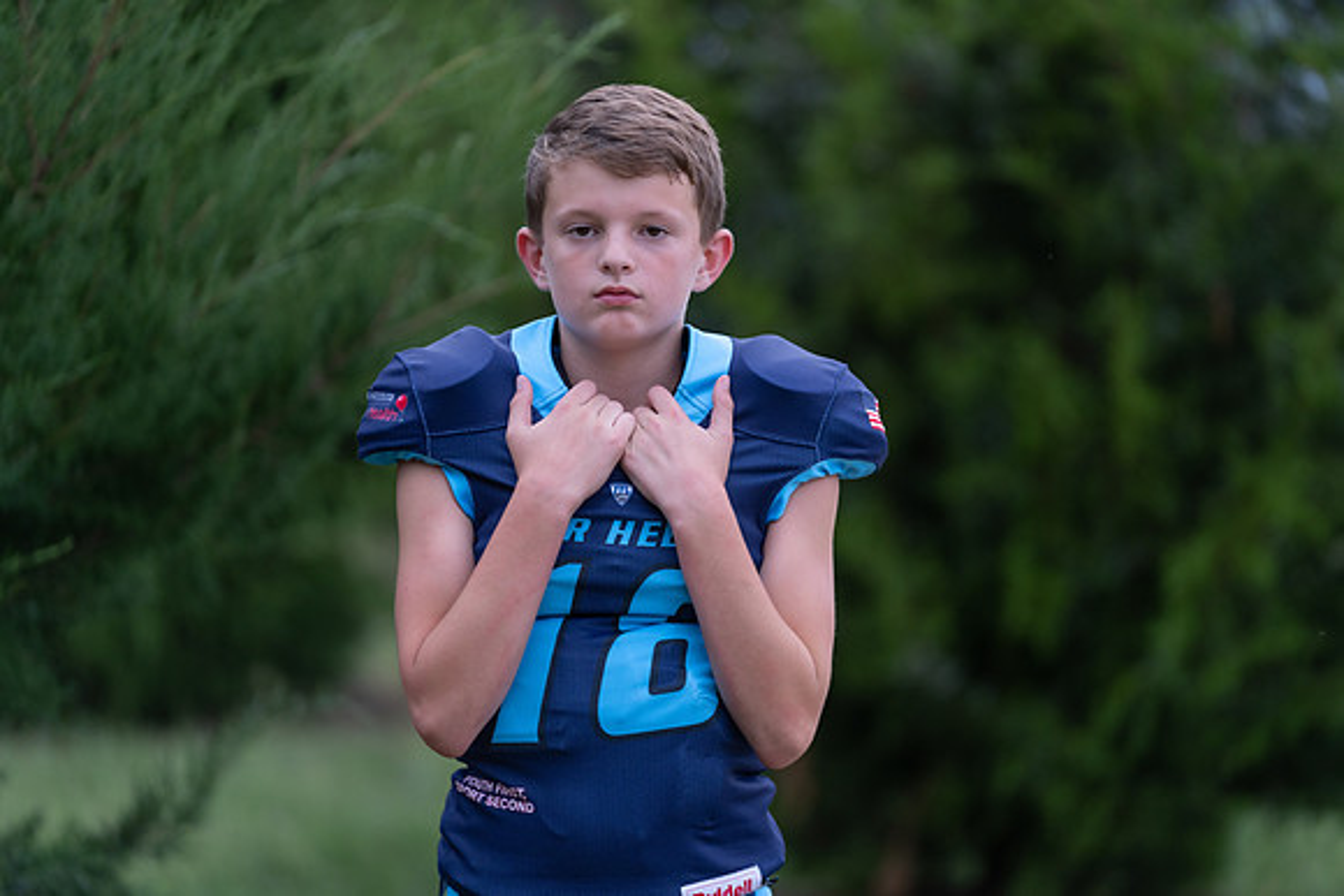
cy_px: 448
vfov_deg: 8.2
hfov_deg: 12.3
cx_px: 672
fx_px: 6236
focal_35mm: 167
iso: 500
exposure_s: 1/320
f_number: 2.8
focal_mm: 167
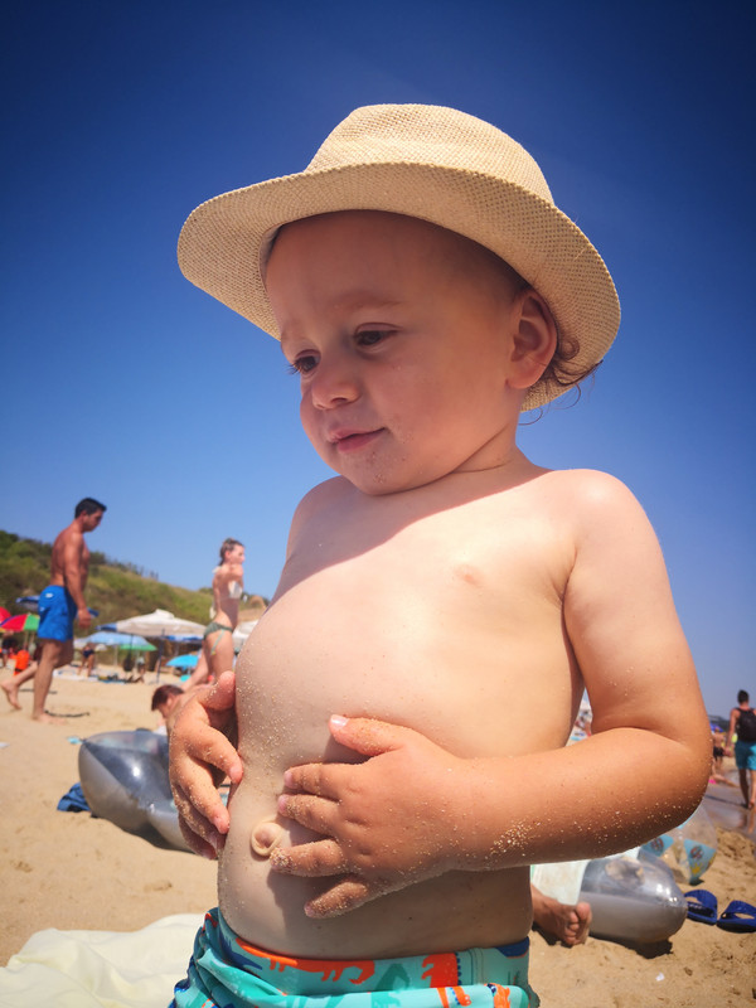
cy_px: 504
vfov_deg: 65.3
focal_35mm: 27
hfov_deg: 51.4
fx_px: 786
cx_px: 378
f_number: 1.6
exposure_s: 1/2179
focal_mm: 3.95
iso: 50
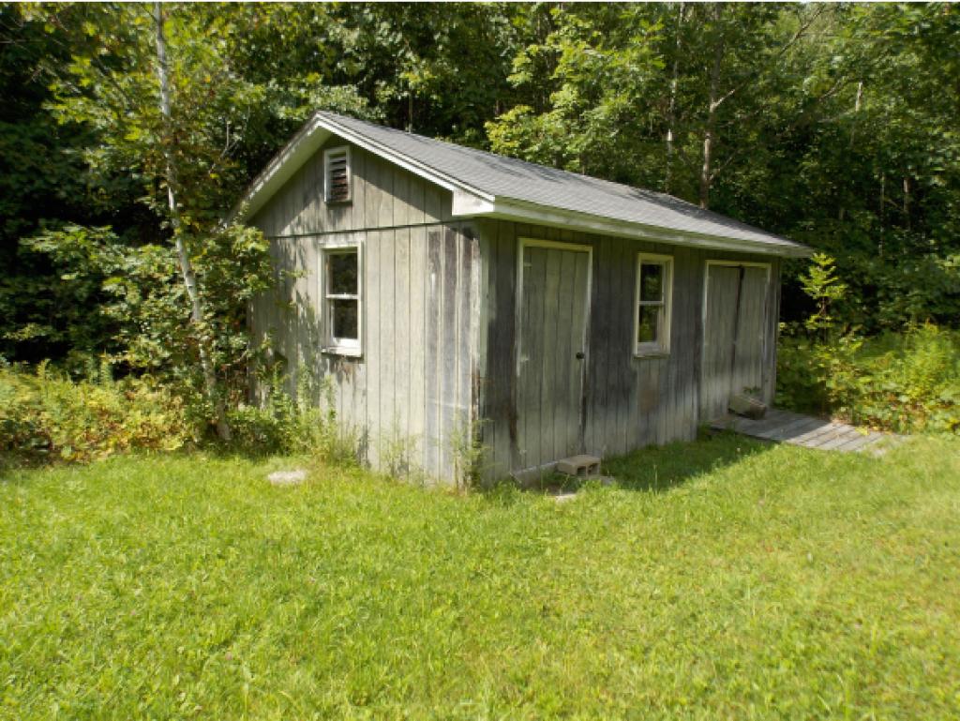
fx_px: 666
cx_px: 480
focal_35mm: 24
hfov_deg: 71.6
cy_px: 360
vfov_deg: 56.9
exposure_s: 1/500
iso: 80
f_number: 3.1
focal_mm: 4.3
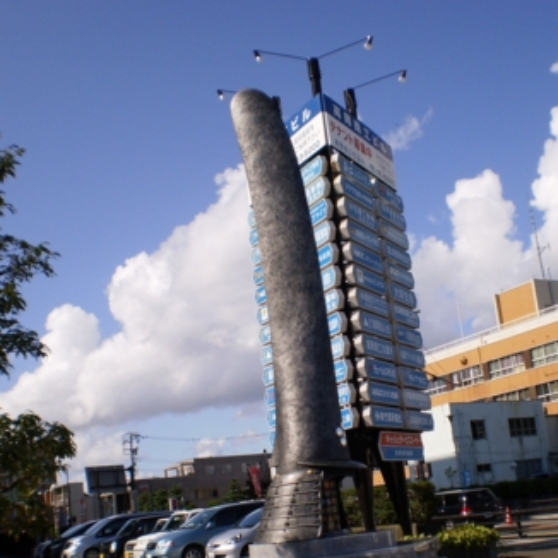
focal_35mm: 44
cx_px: 282
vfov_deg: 37.9
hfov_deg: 38.3
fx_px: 802
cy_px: 370
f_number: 4.6
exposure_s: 1/1250
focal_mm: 6.3
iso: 100
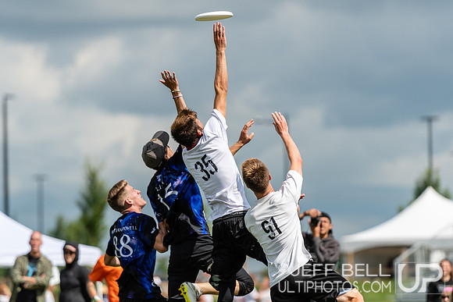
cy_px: 151
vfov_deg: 4.6
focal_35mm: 300
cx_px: 226
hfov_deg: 6.9
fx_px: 3776
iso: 100
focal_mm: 200
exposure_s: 1/2500
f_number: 2.8
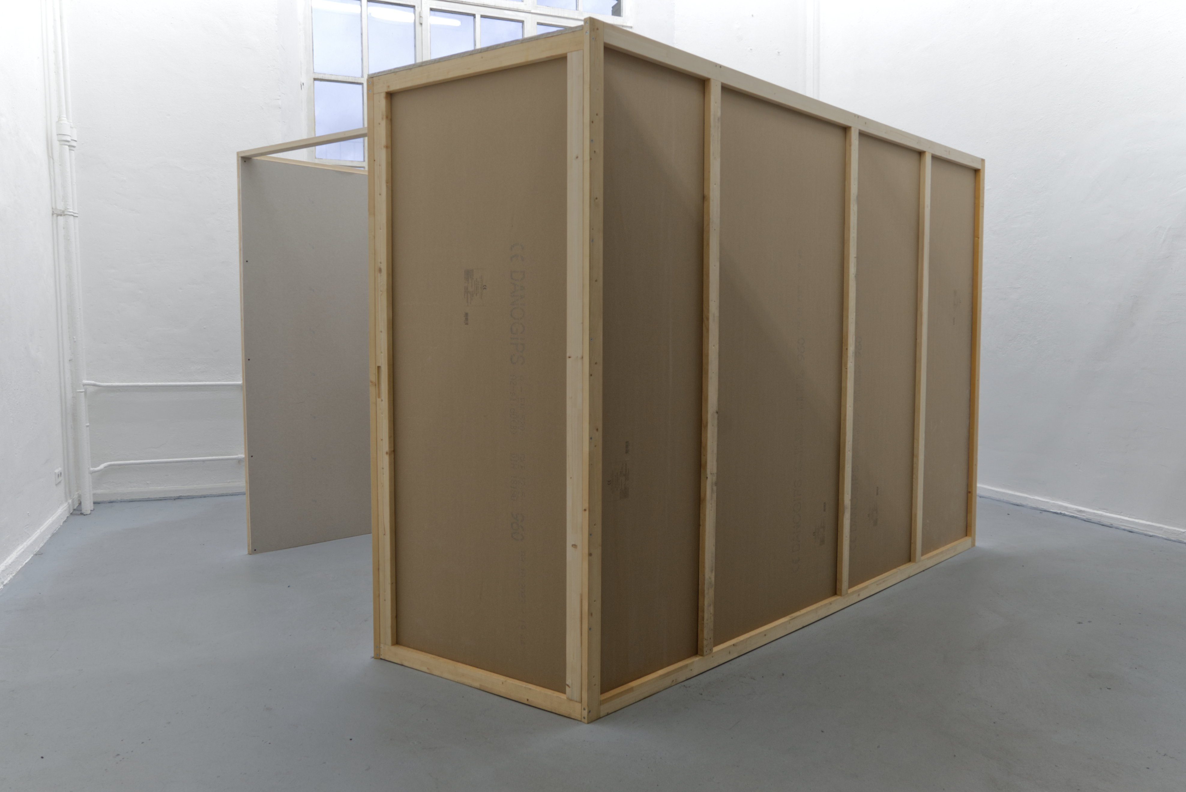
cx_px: 593
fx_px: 791
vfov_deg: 53.2
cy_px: 396
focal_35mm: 24
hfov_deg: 73.7
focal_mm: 16
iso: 320
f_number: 5.6
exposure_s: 1/20
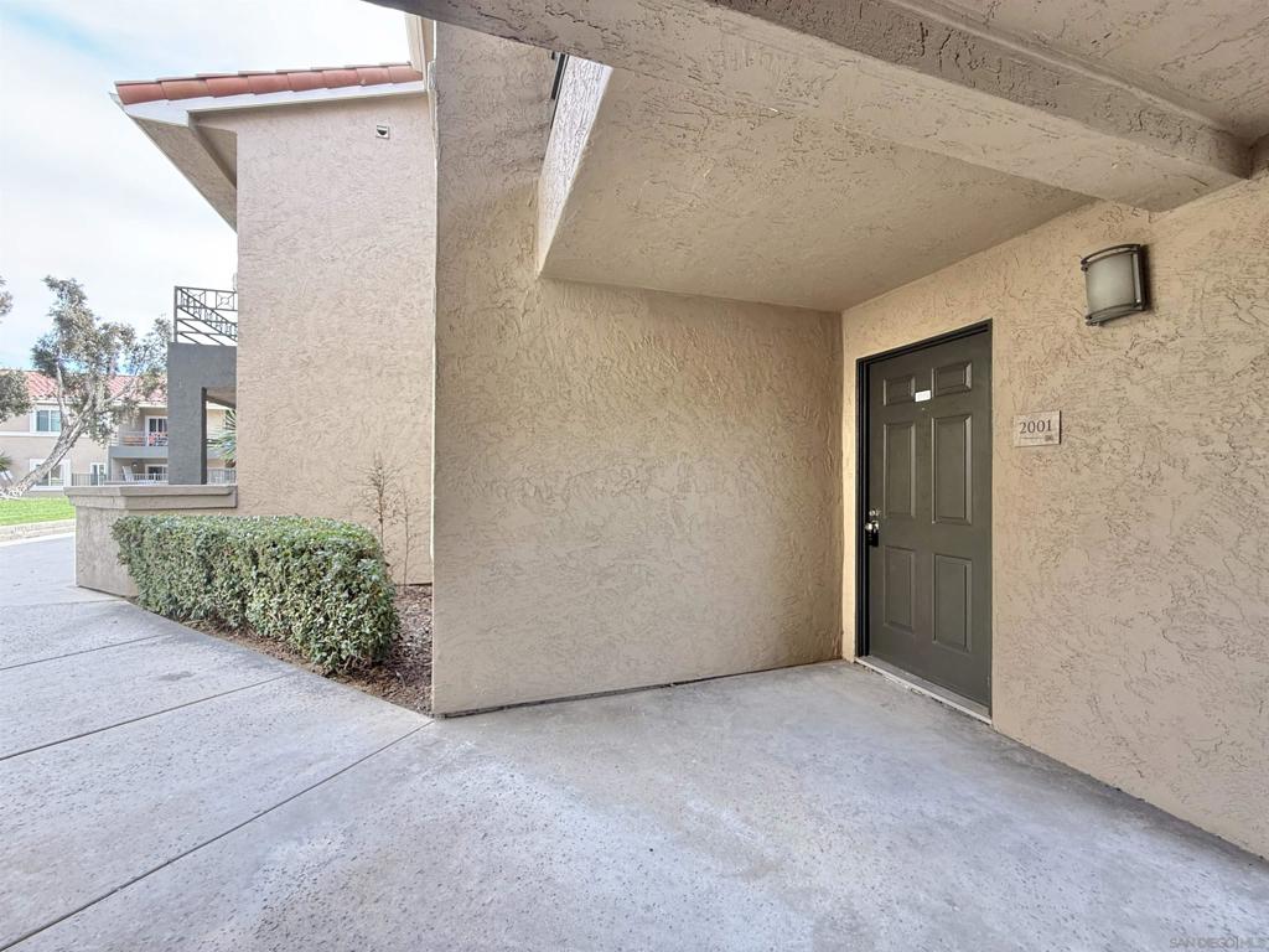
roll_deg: -0.3
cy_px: 476
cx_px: 634
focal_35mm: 14
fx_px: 513
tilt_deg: +0.0
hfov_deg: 102.1
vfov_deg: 85.7
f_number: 2.2
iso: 125
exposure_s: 1/99
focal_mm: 2.22
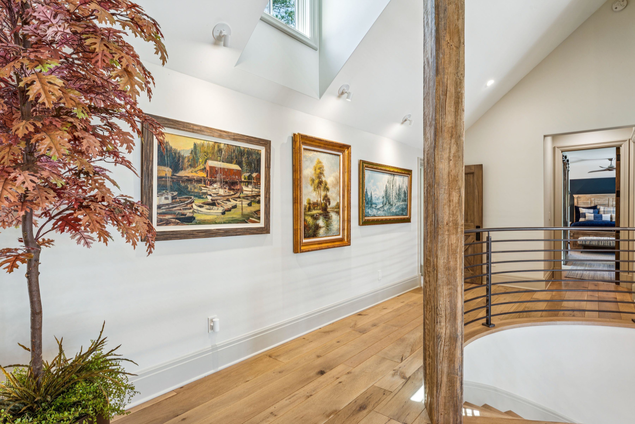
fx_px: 328
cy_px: 212
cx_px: 318
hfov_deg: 88.1
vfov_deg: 65.7
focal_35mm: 19
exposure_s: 1/2
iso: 100
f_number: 13
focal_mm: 18.6
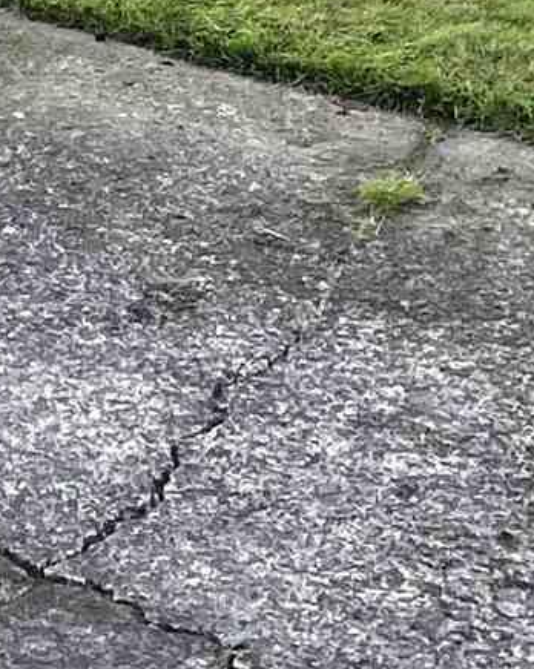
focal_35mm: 179
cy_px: -925
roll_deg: +0.3
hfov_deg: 8.5
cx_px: -91
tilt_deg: -5.8
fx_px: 3541
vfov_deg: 9.6
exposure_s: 1/121
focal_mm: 4.2
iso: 64
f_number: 1.6
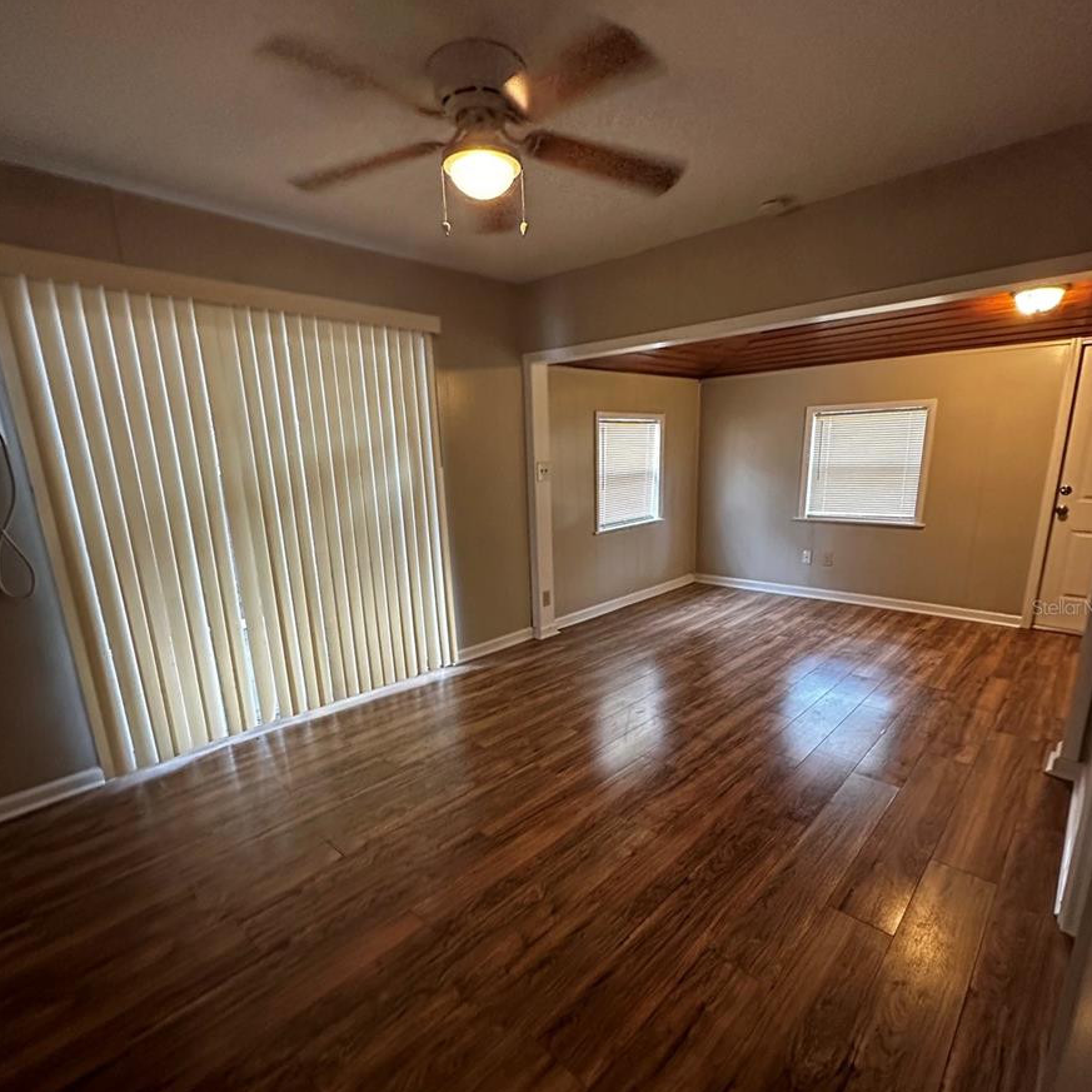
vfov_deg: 83.7
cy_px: 607
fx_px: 607
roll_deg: +1.0
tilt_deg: -15.5
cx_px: 558
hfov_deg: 84.0
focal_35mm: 17
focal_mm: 2.22
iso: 800
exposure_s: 1/60
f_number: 2.2
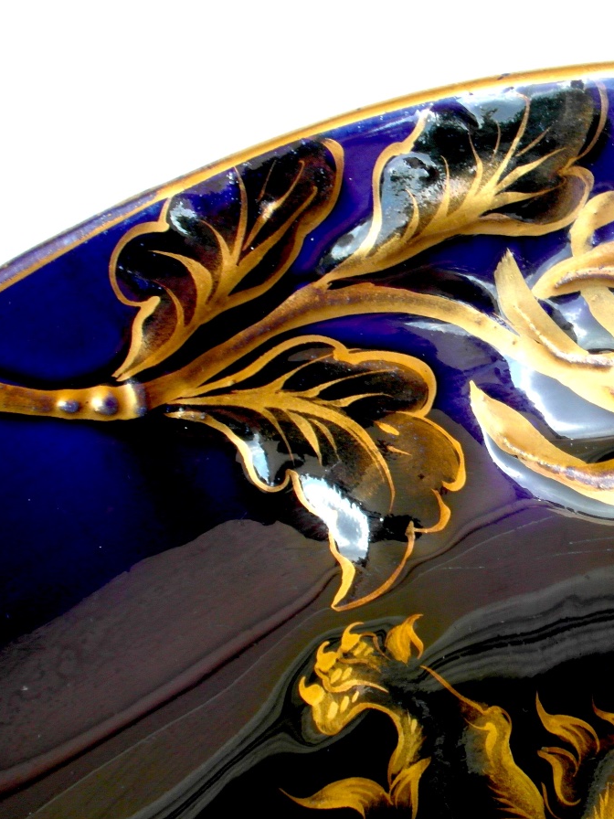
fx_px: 1963
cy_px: 410
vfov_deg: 23.6
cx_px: 481
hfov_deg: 17.6
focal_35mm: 83
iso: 80
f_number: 5.6
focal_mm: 10.2
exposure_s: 1/60
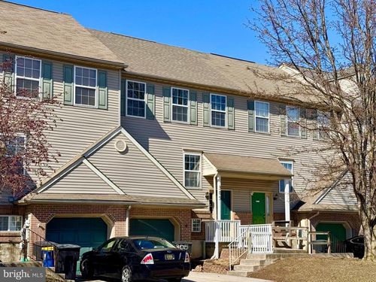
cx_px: 188
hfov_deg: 39.7
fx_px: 521
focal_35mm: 48
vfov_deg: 30.3
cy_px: 141
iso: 64
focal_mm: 6.76
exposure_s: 1/4049
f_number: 1.78
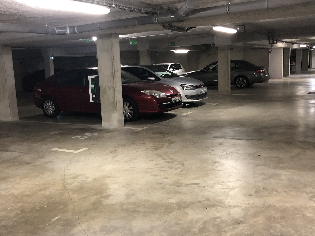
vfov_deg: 37.7
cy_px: 123
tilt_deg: -10.0
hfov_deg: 48.9
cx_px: 138
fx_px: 346
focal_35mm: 38
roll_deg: +1.9
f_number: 1.8
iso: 80
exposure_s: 1/17
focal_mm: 3.99
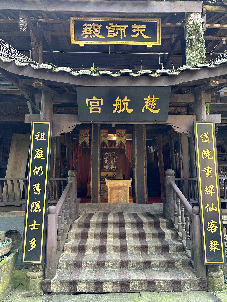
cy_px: 151
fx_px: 210
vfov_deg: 71.6
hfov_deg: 56.8
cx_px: 114
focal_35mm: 24
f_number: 1.78
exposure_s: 1/89
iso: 250
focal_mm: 6.86
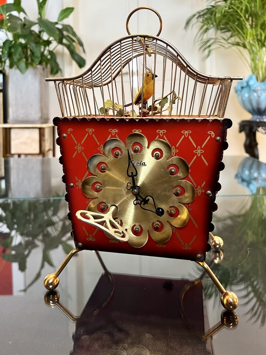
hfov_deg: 53.1
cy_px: 178
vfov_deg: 67.3
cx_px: 133
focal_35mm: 26
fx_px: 266
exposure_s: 1/33
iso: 400
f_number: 1.5
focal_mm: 5.7
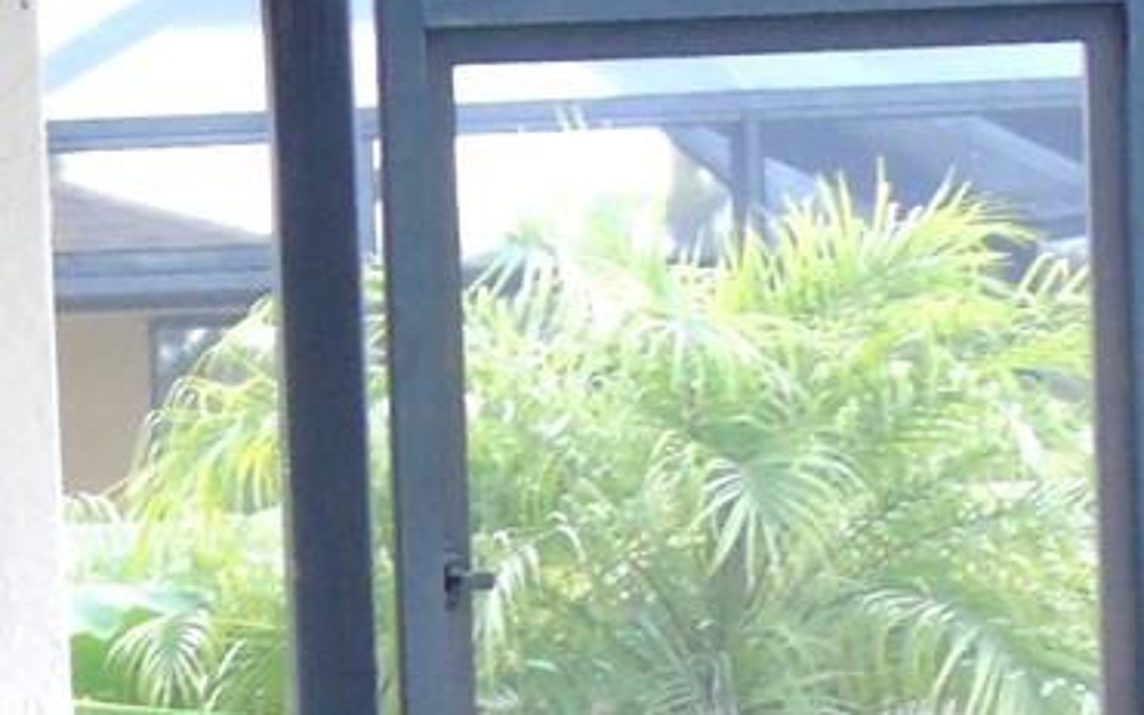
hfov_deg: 8.3
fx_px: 7702
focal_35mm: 247
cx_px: -493
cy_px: 1341
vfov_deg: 5.2
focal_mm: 9.6
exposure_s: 1/60
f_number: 4.3
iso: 250
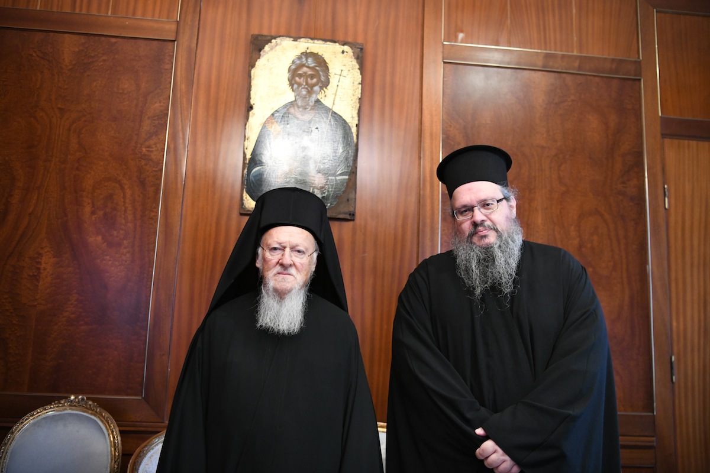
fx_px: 631
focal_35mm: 32
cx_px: 355
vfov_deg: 41.1
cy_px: 236
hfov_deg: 58.7
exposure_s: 1/100
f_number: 2.8
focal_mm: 32
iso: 5000
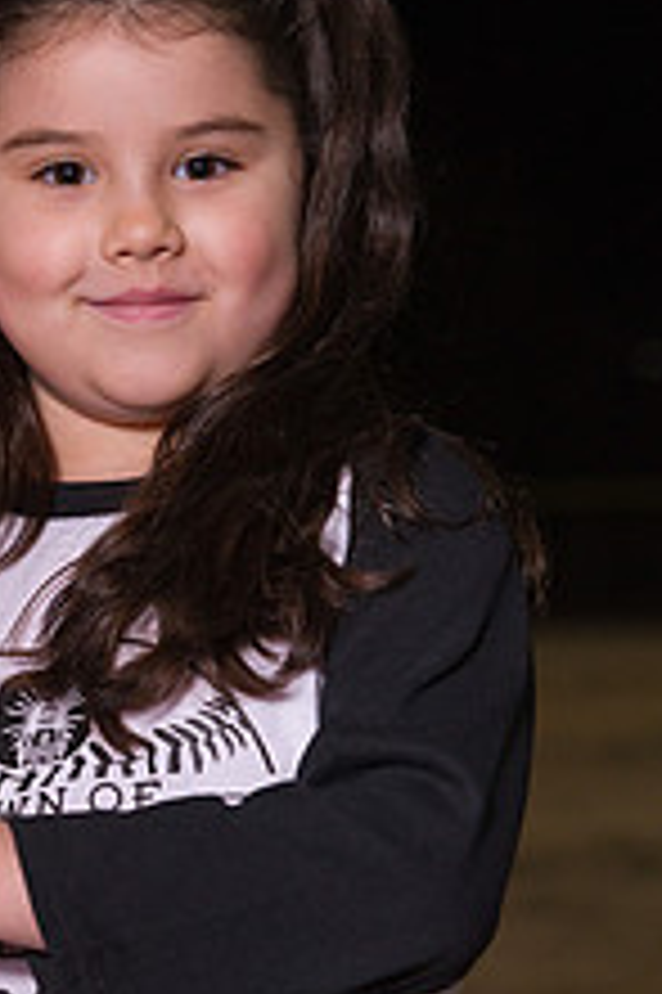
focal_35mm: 204
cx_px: 95
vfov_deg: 10.1
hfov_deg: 6.7
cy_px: 693
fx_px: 5635
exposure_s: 1/500
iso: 2000
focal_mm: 100
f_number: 5.6
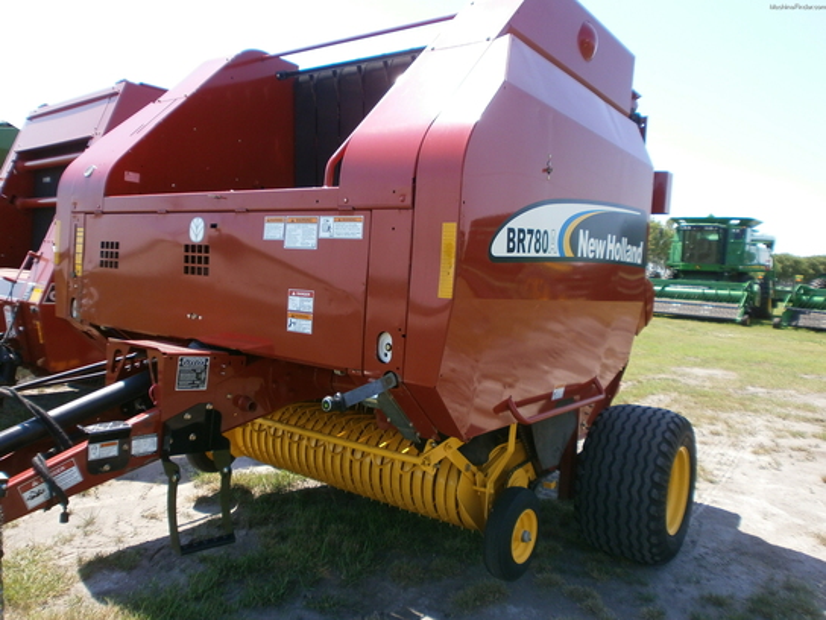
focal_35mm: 27
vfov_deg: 51.4
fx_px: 644
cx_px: 413
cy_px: 310
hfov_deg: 65.3
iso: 100
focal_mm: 4.8
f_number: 2.9
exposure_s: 1/500
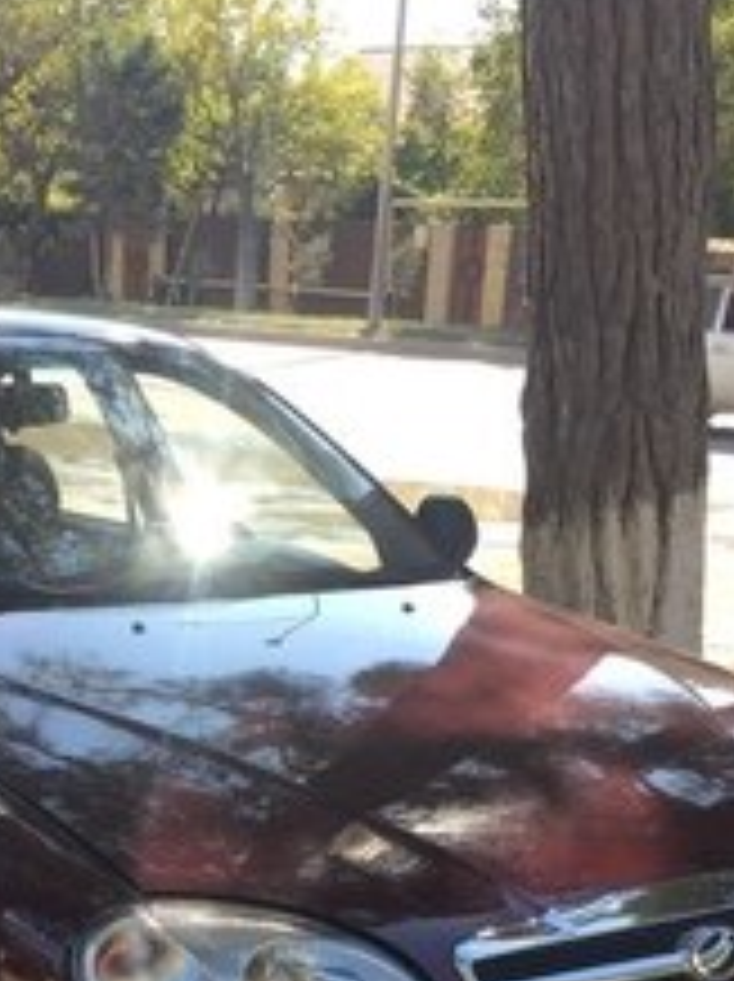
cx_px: 158
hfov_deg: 22.0
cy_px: 1098
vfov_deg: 26.9
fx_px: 1870
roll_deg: -1.0
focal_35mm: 66
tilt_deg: -23.0
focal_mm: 4.15
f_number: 2.2
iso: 32
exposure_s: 1/373
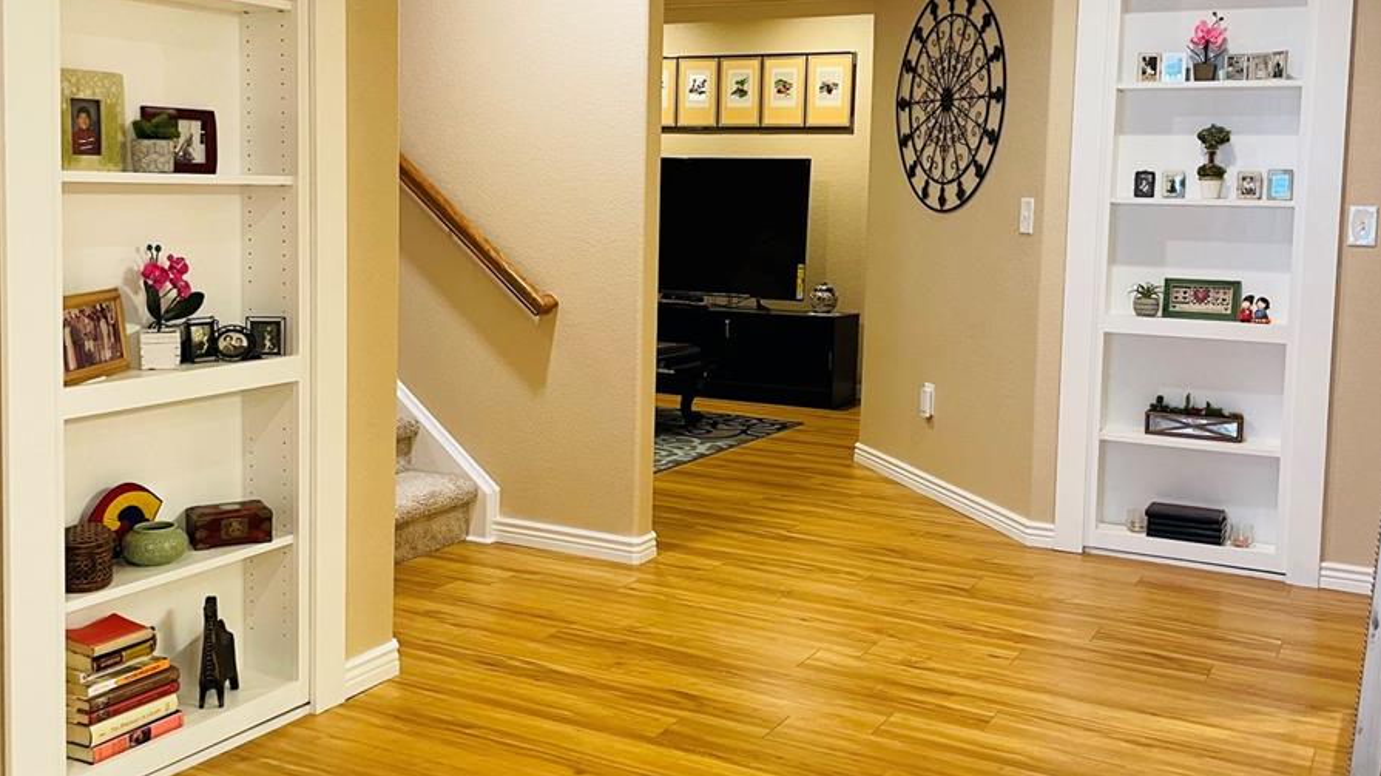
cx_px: 691
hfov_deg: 52.8
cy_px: 321
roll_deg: -1.5
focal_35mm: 38
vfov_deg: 31.1
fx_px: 1391
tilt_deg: -5.2
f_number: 1.6
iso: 160
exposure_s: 1/60
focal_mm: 4.2
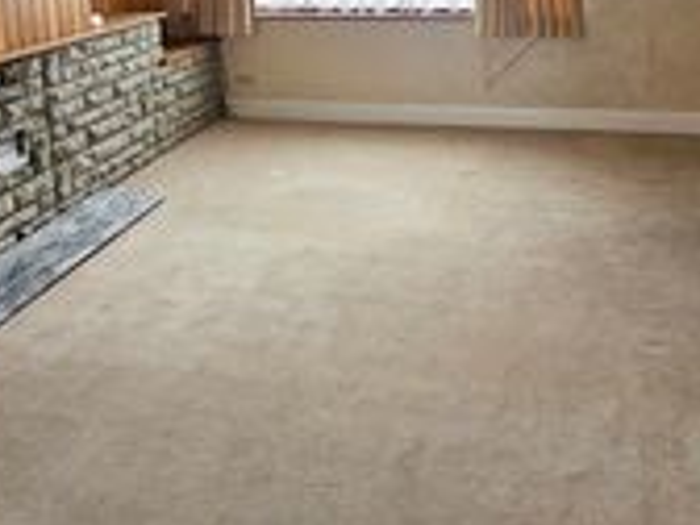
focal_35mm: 31
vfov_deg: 39.8
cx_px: 438
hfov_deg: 57.6
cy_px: -4
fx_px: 627
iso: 640
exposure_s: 1/100
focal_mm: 2.2
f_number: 2.2
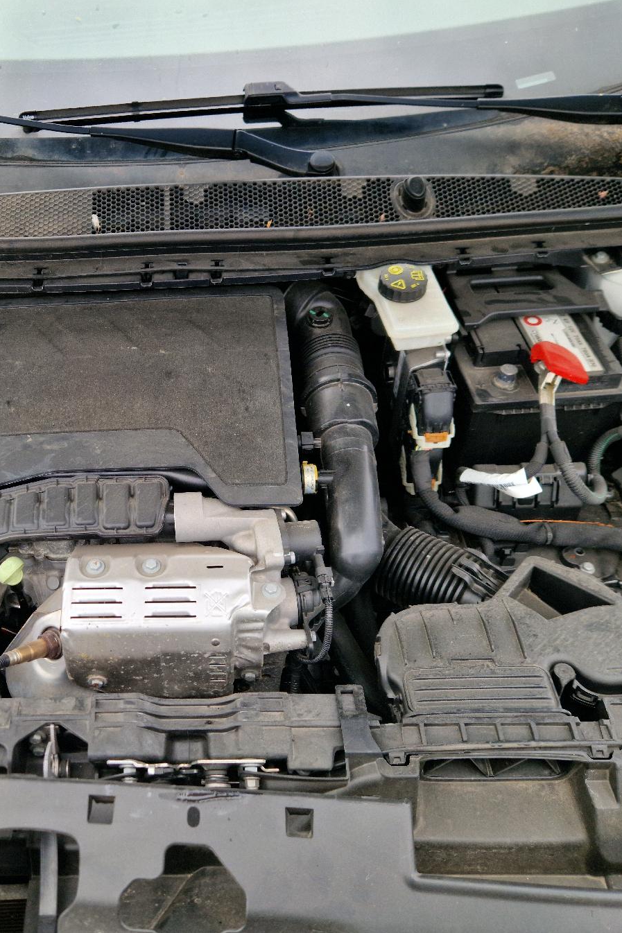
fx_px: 829
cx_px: 146
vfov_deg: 58.7
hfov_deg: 39.8
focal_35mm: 32
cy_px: 466
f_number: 1.8
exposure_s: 1/100
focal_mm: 5.4
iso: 50
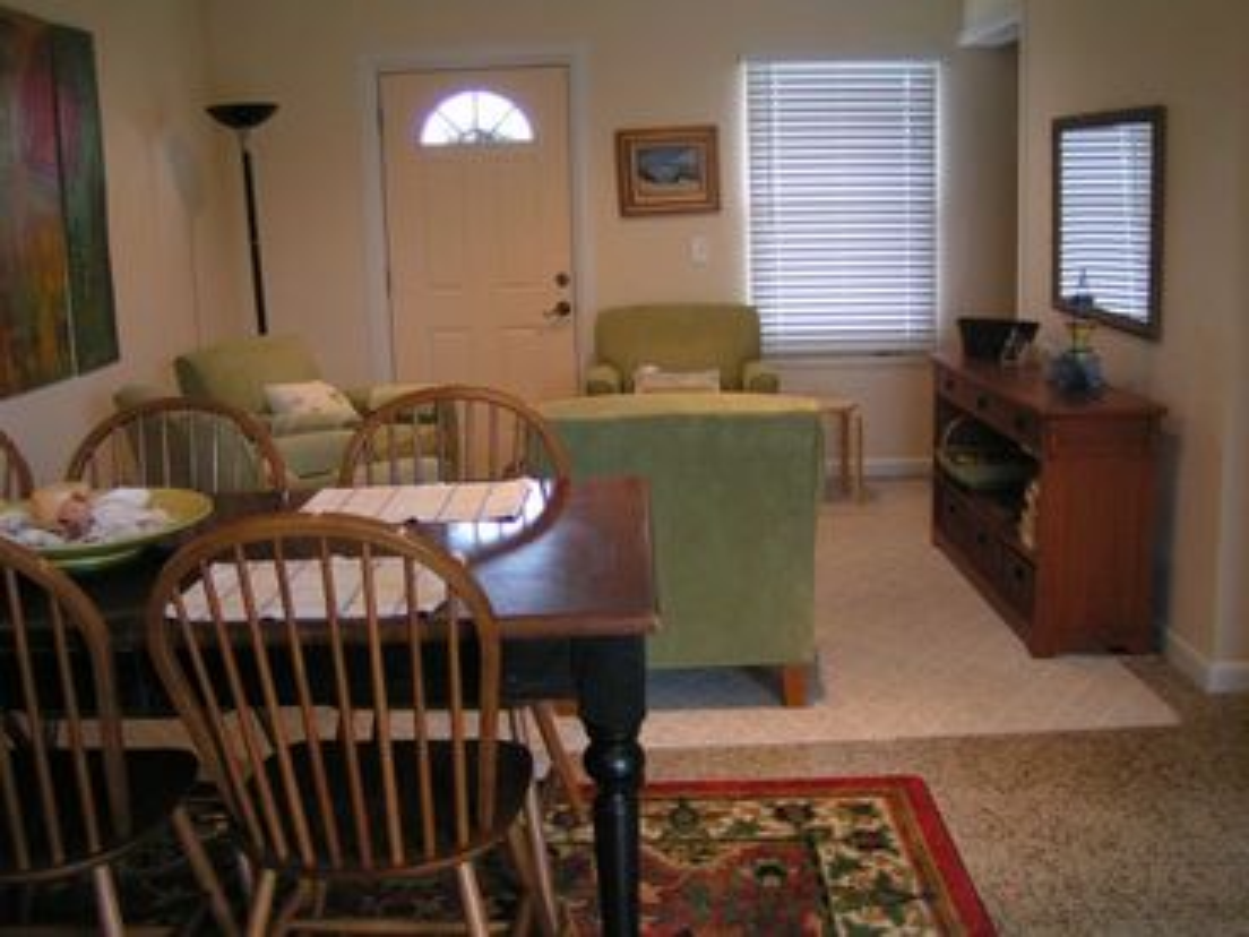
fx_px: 1371
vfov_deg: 37.7
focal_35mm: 38
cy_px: 468
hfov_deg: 49.0
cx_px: 624
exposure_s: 1/40
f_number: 2.8
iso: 125
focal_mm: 5.8
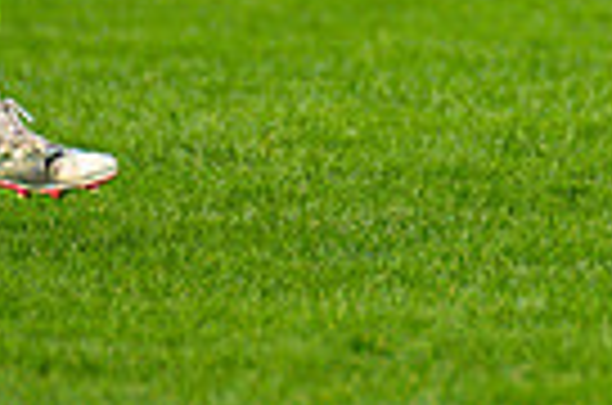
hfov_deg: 1.1
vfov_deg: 0.7
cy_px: -459
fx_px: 32632
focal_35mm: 1924
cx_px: 693
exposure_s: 1/3200
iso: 400
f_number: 2.8
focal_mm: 300
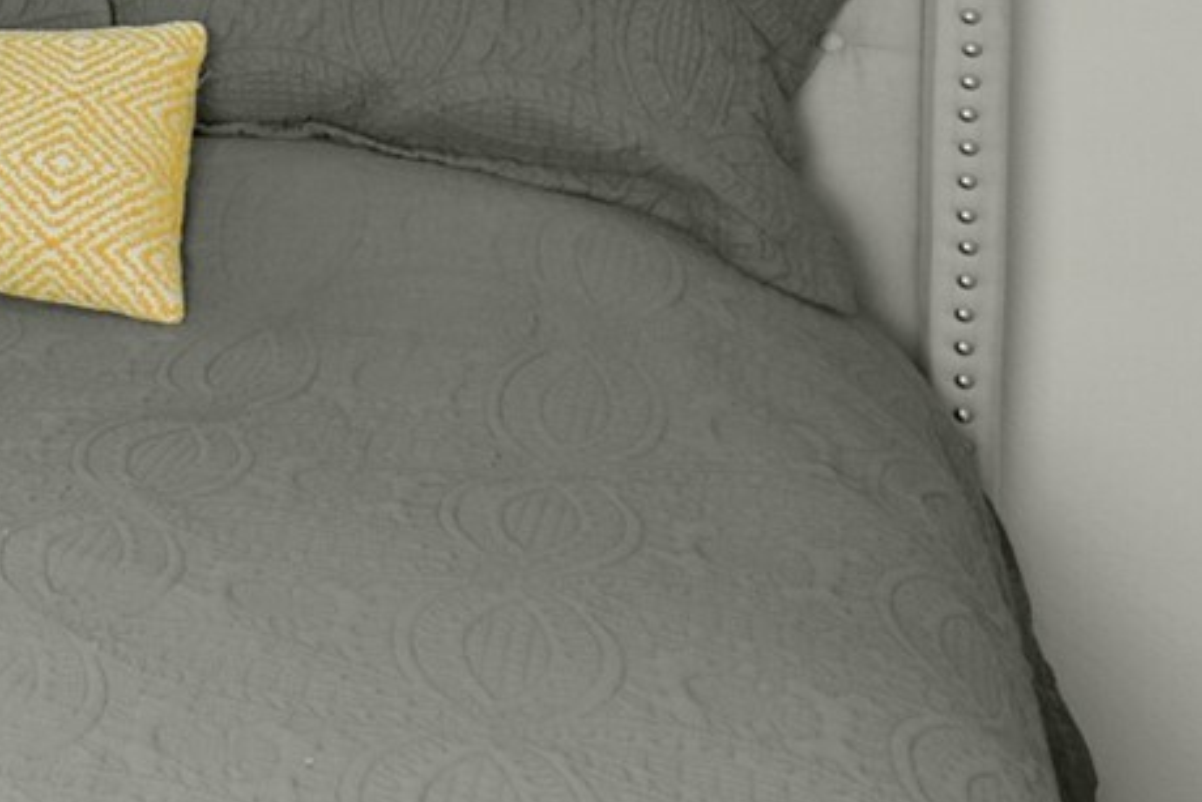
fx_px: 2204
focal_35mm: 66
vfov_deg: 18.8
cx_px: -1053
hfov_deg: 20.1
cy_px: -295
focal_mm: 14
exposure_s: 1/1.67
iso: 500
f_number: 11
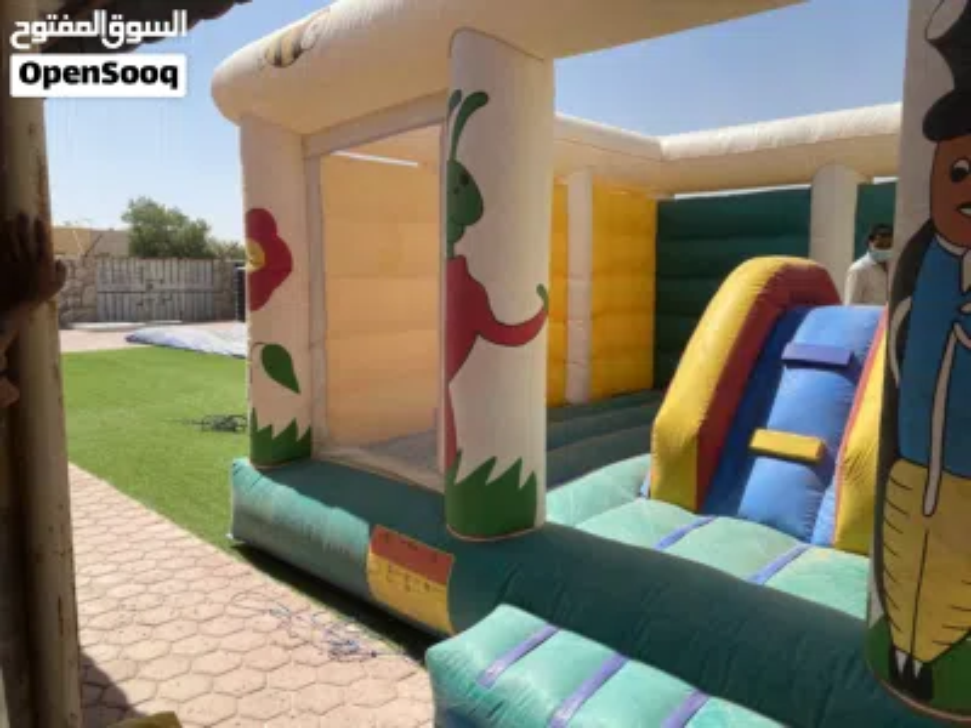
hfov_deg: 67.3
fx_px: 729
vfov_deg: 53.1
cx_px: 486
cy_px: 364
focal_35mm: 26
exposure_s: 1/2817
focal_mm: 4.25
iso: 32
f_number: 1.8
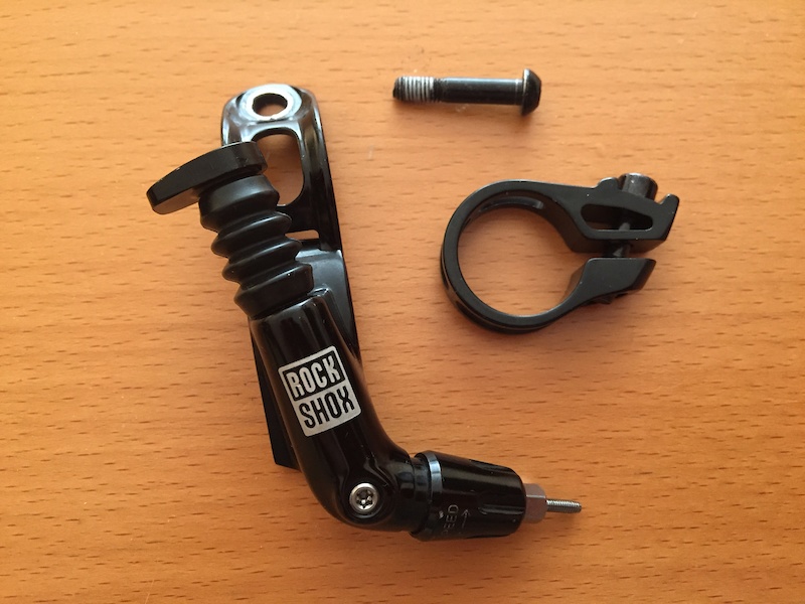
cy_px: 302
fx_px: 674
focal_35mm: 29
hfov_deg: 61.7
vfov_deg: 48.2
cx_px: 402
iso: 250
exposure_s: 1/24
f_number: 2.2
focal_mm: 4.15
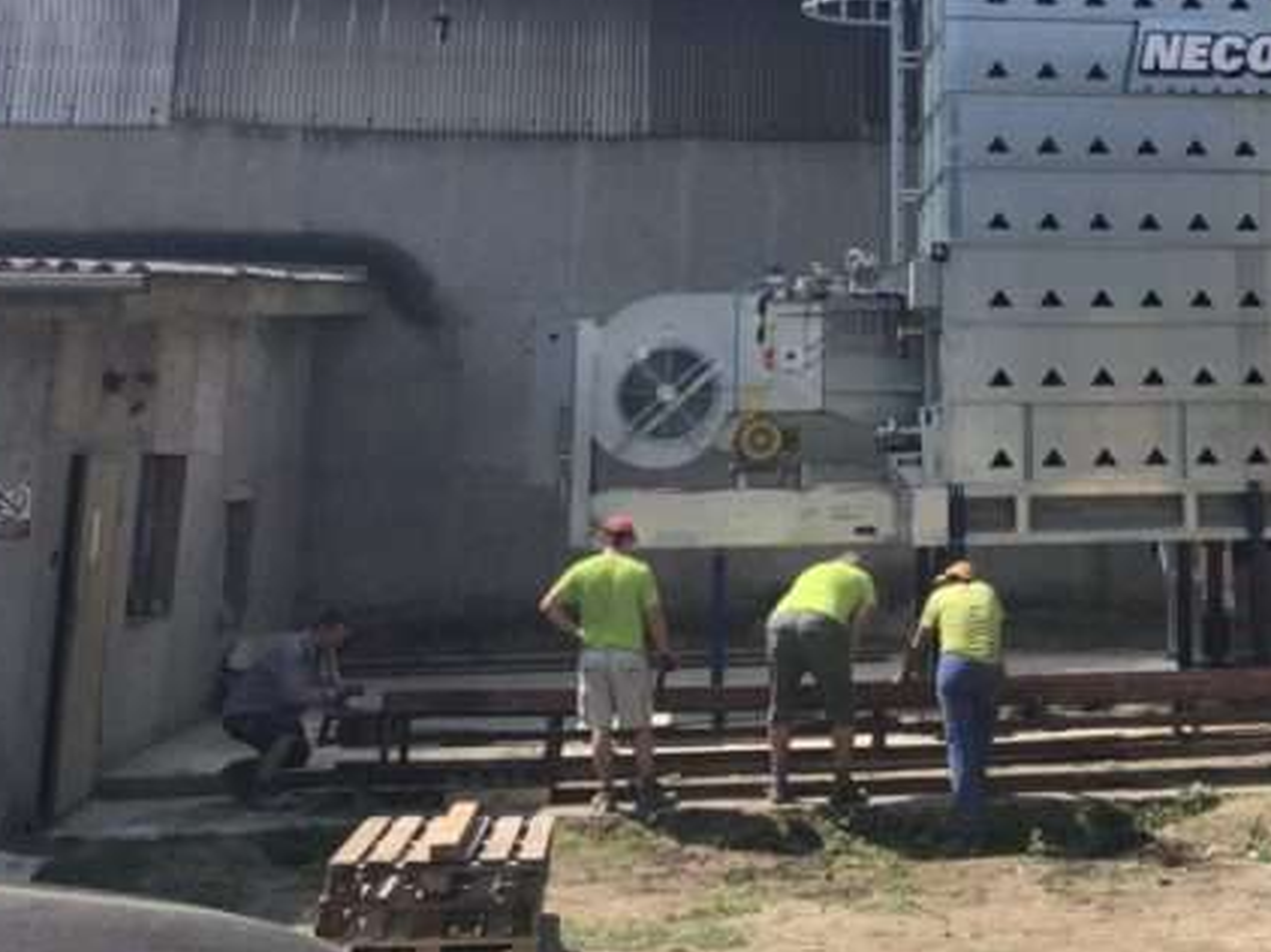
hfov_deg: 35.9
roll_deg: +0.0
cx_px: 1066
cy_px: 93
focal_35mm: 51
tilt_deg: +13.0
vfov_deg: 27.5
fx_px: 1872
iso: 20
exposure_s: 1/1919
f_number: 1.8
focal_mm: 4
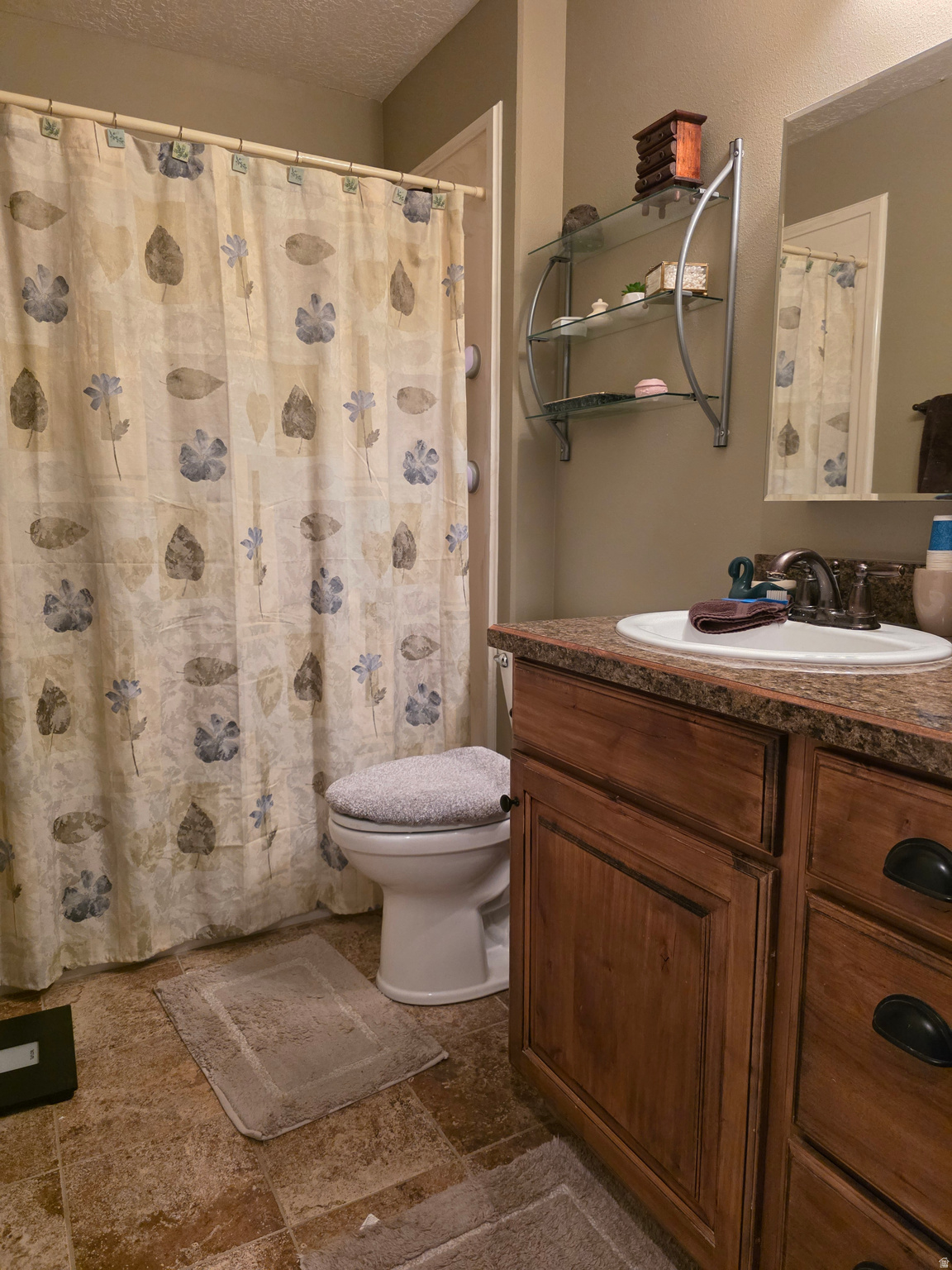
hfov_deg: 58.9
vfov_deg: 73.9
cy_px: 635
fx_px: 843
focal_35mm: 23
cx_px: 476
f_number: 1.7
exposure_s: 1/120
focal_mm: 6.3
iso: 1250
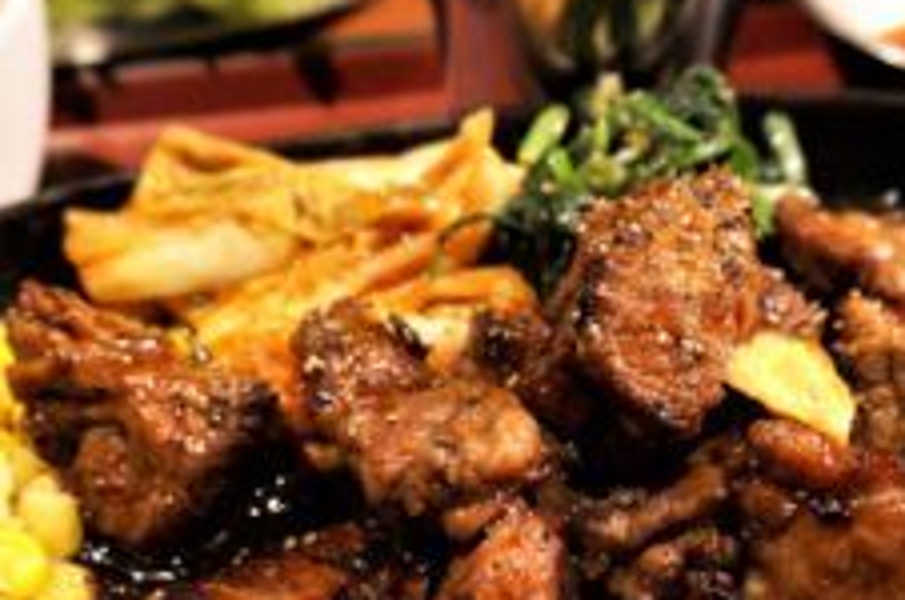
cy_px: 412
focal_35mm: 53
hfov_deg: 37.5
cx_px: 517
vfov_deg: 25.3
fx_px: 1330
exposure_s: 1/80
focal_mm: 16
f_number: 3.5
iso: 3200
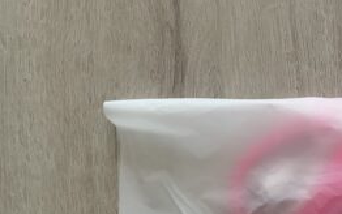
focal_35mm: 42
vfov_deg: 29.3
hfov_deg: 45.7
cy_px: 194
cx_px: 252
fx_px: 392
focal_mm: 4.2
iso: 640
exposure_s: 1/35
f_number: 1.6
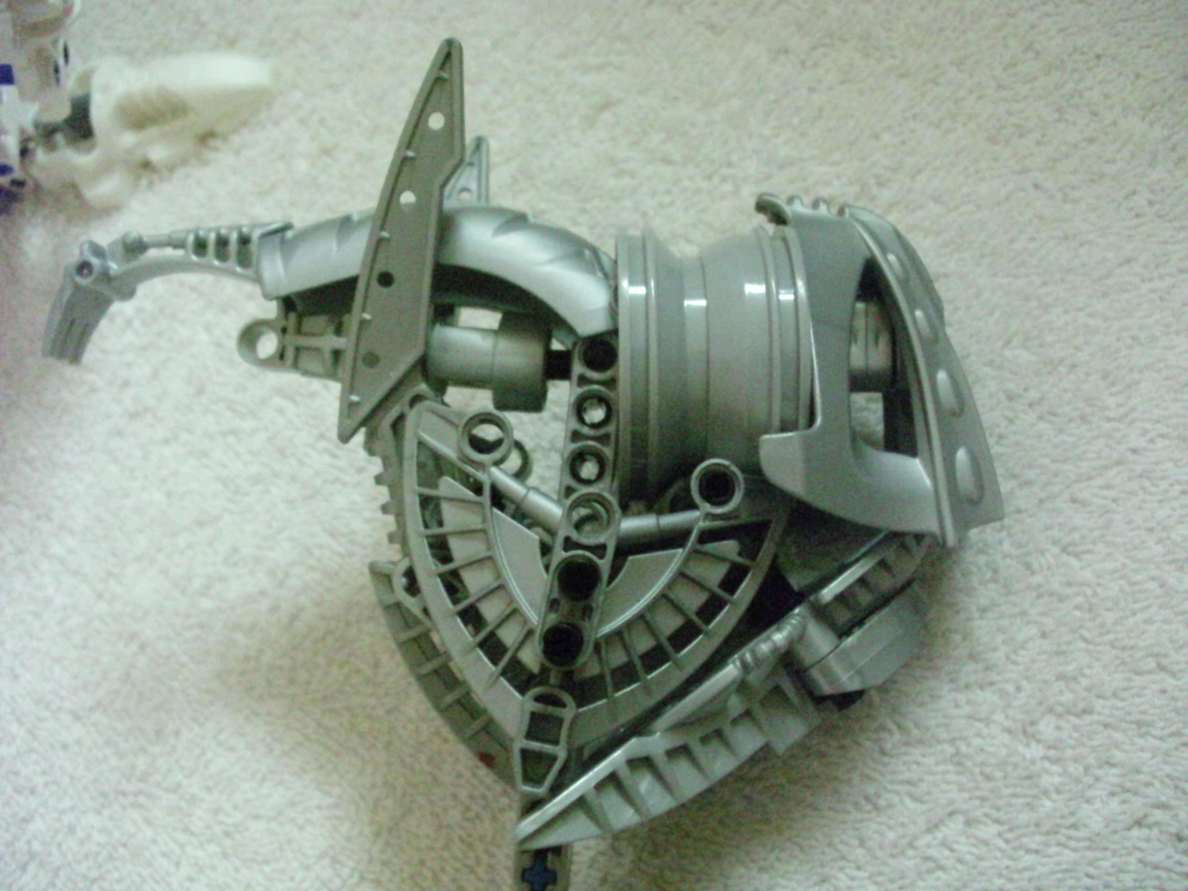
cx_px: 594
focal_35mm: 38
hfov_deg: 49.0
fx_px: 1304
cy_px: 446
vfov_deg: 37.7
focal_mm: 6.3
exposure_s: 1/21
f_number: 3.1
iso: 1600
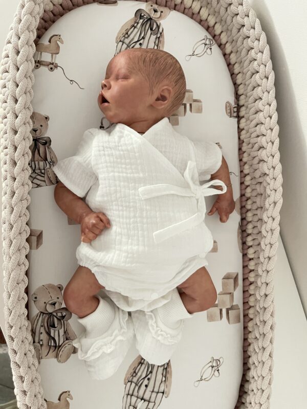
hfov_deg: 54.9
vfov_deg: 69.4
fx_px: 296
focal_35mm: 25
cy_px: 204
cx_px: 154
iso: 400
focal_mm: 5.1
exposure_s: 1/50
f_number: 1.6
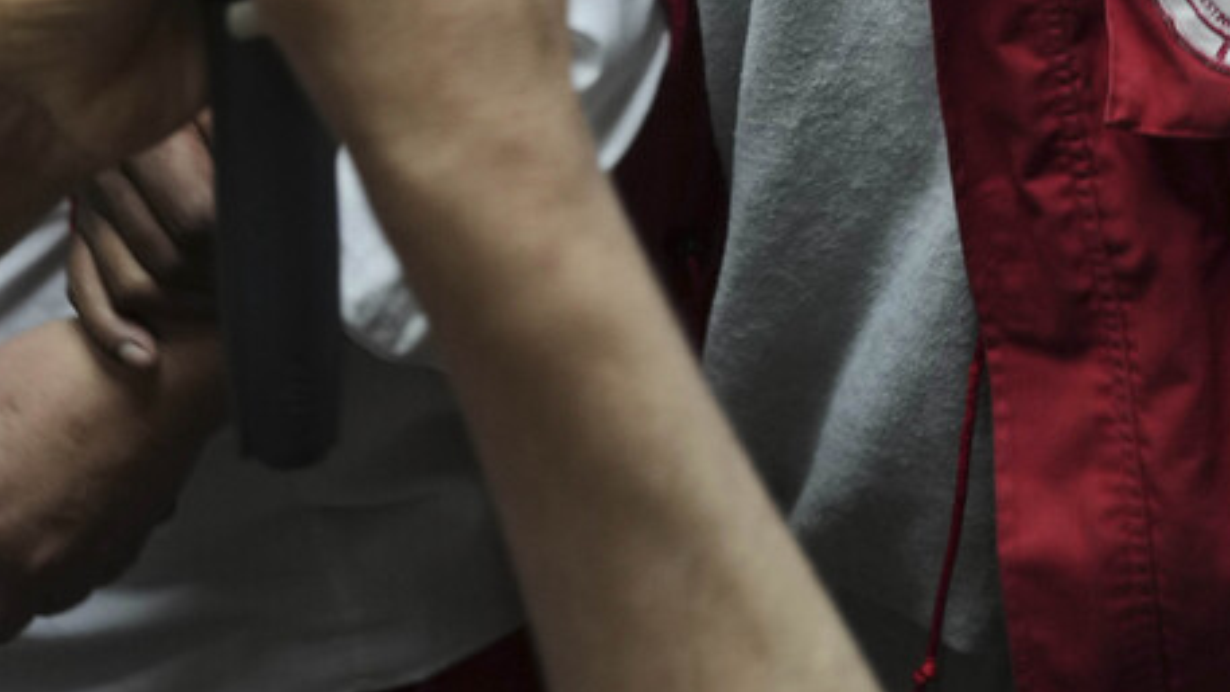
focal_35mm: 88
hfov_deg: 24.1
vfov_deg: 12.6
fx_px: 2870
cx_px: 840
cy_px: -516
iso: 800
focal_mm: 24
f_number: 4
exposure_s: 1/100
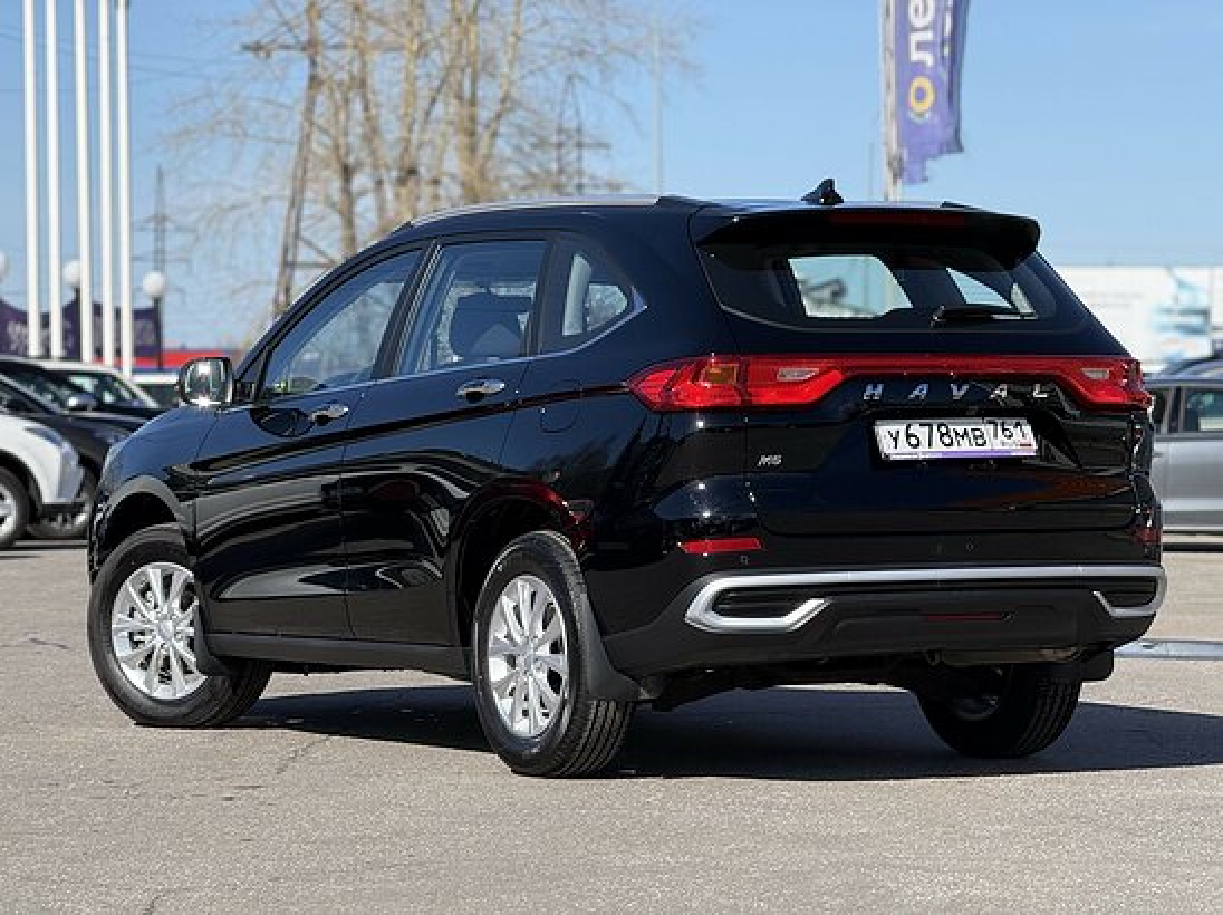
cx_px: 612
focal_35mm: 120
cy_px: 458
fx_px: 4236
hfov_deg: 16.4
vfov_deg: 12.3
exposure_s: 1/1422
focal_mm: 15.66
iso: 50
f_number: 2.8
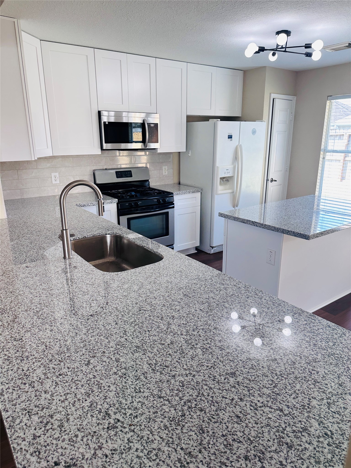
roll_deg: -0.6
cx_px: 176
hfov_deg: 56.8
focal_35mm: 24
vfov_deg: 71.6
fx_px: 324
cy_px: 234
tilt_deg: -16.8
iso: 80
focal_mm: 6.86
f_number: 1.78
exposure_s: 1/120
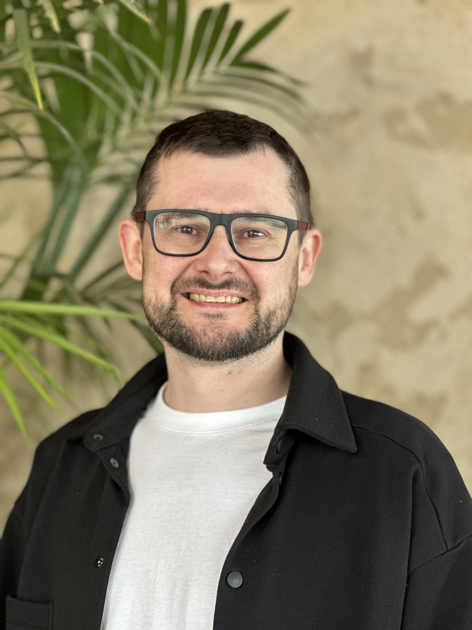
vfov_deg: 25.3
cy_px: 315
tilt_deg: +5.2
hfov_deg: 19.1
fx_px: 1400
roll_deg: -2.0
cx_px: 236
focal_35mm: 77
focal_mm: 9
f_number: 2.8
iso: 200
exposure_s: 1/100
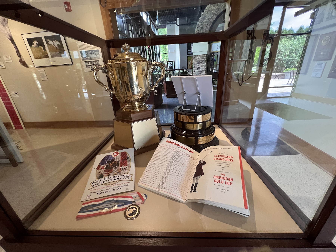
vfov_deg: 89.9
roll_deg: +4.5
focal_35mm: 13
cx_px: 168
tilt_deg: -21.6
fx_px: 126
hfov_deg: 106.2
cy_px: 126
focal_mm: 1.57
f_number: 1.8
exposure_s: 1/60
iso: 400
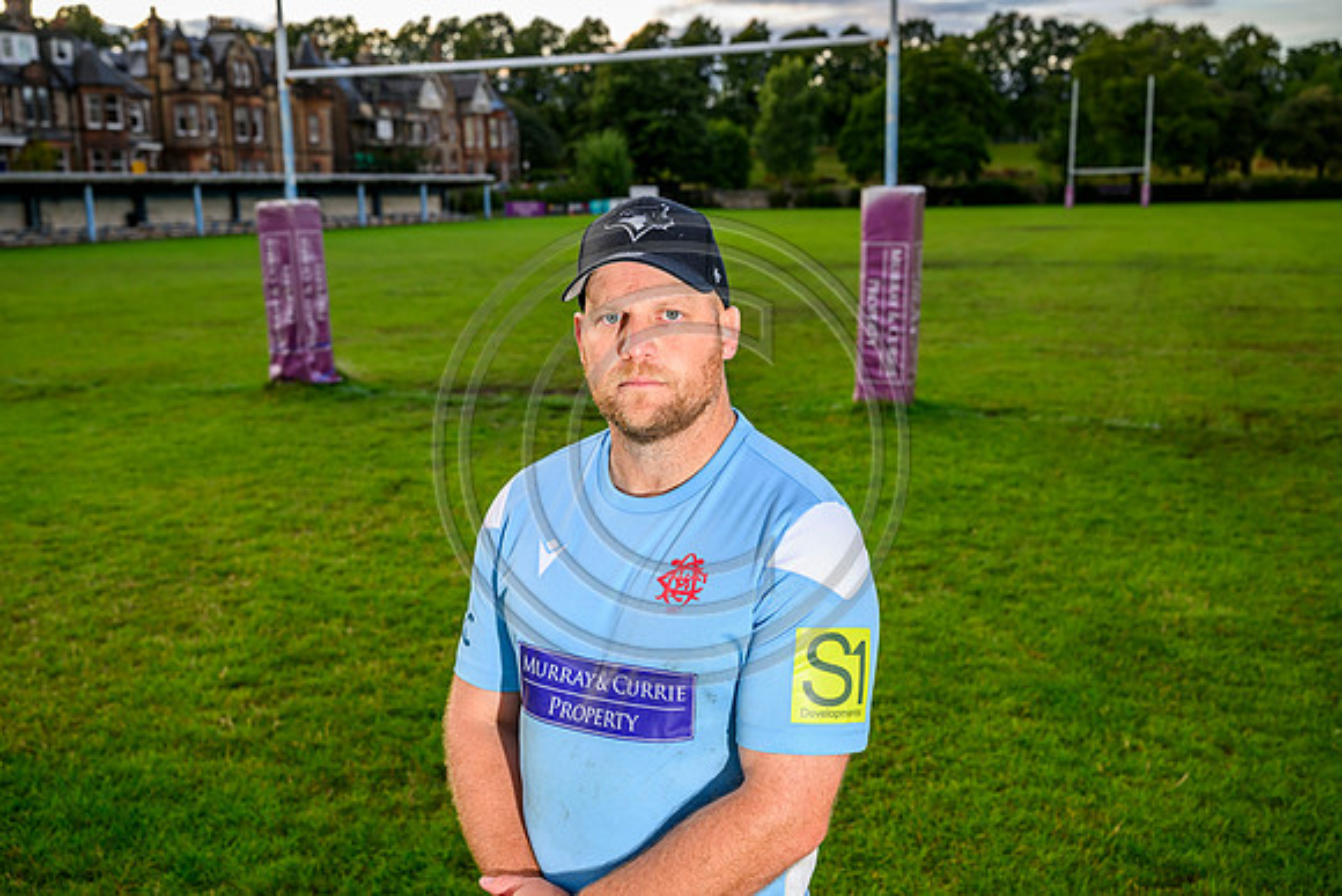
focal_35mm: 35
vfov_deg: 37.9
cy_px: 448
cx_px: 671
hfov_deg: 54.4
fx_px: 1305
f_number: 5
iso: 500
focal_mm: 35
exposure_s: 1/160
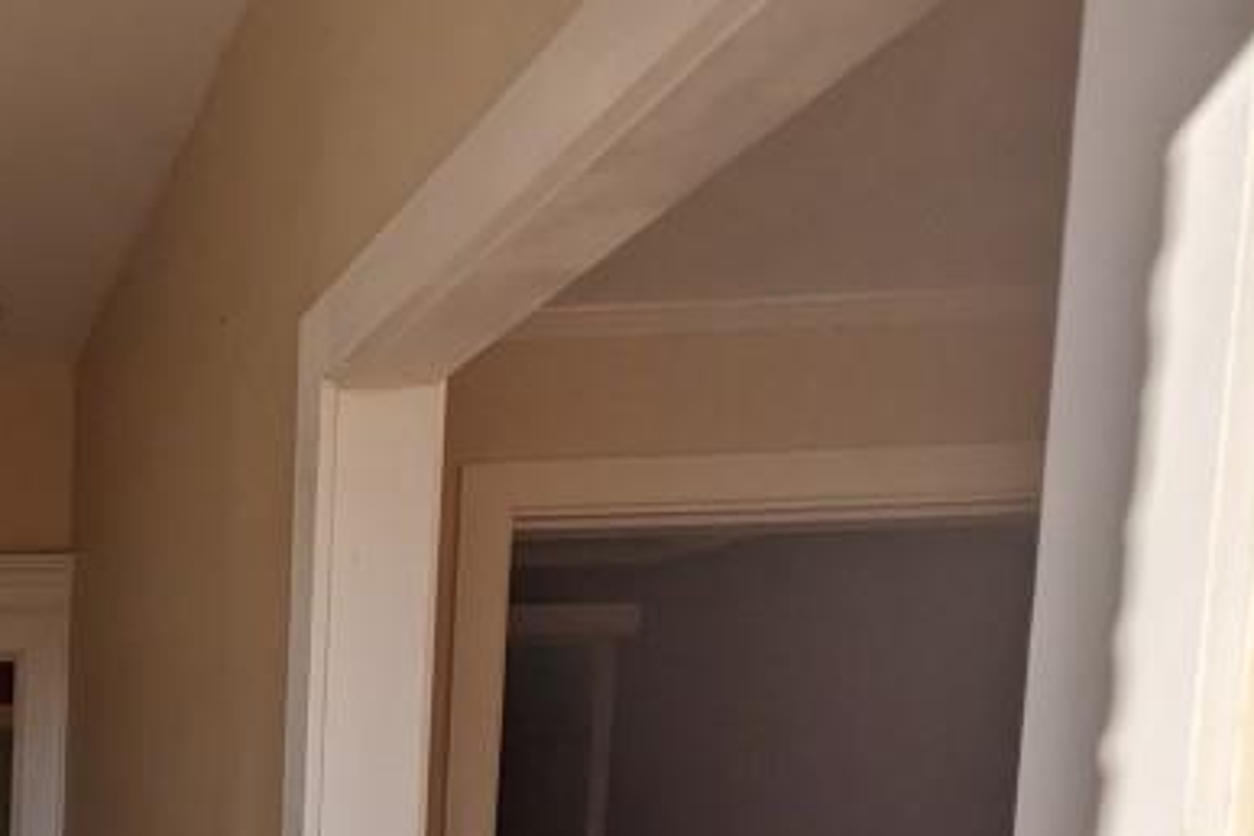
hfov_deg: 33.0
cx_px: -376
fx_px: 1533
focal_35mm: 44
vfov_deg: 26.9
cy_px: 1011
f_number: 2.2
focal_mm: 2.22
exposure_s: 1/726
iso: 25
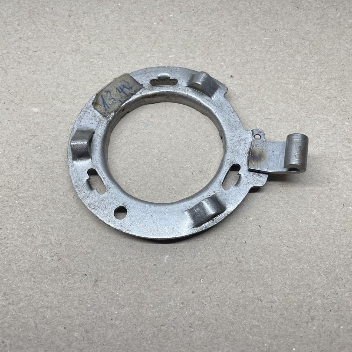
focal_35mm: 34
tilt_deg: -65.9
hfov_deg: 48.4
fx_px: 391
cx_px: 189
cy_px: 166
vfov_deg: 48.4
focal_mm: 4.2
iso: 64
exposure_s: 1/100
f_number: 1.6
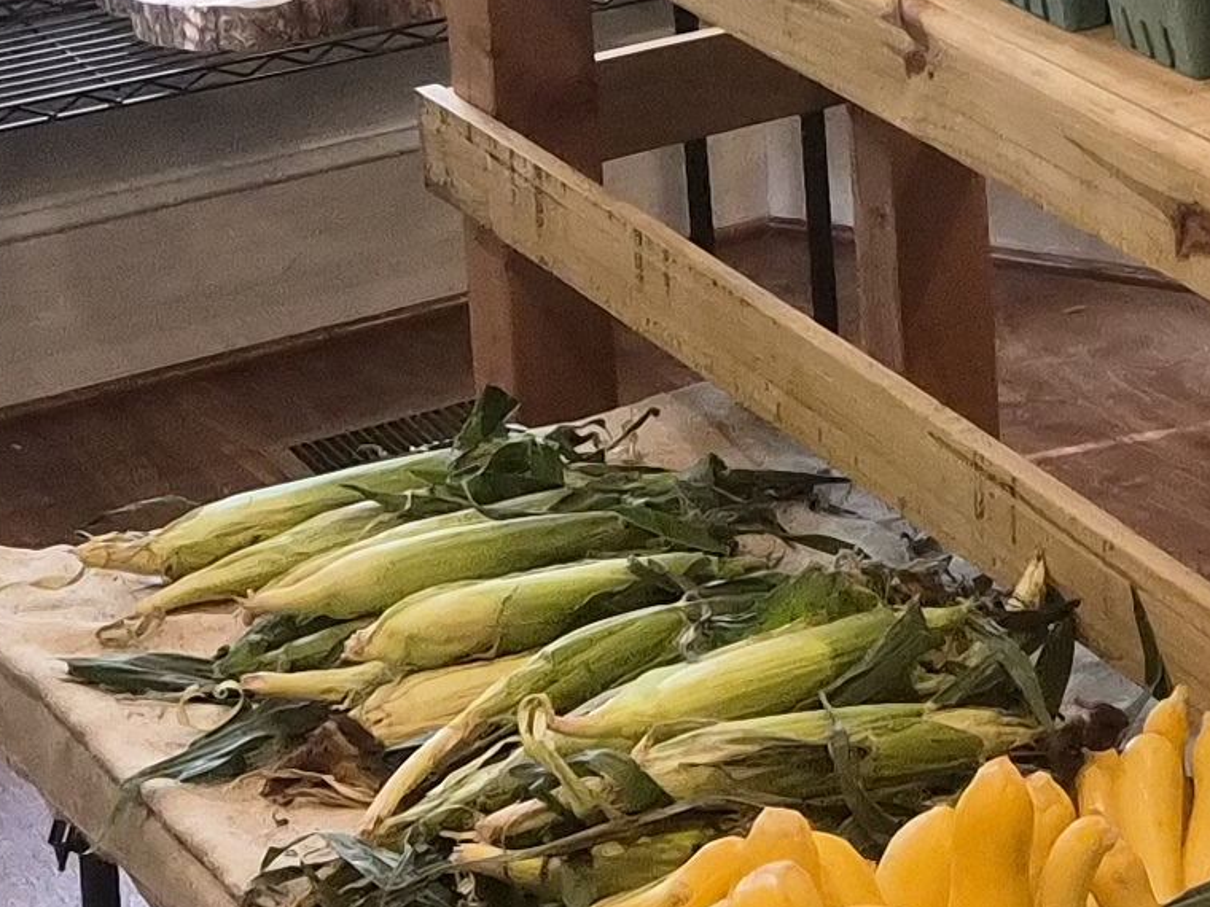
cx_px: 1938
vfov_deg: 11.8
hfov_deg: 14.9
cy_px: -337
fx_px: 4230
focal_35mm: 121
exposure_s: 1/120
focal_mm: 5.4
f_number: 1.8
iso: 80
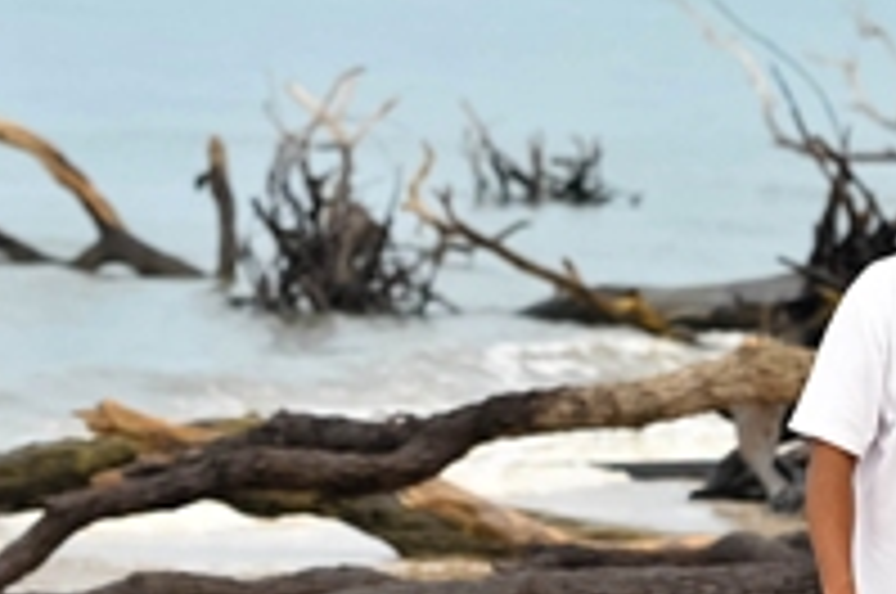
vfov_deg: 3.8
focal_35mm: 364
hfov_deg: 5.7
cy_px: 178
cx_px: 482
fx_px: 9045
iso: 800
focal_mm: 100
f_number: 4
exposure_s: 1/320
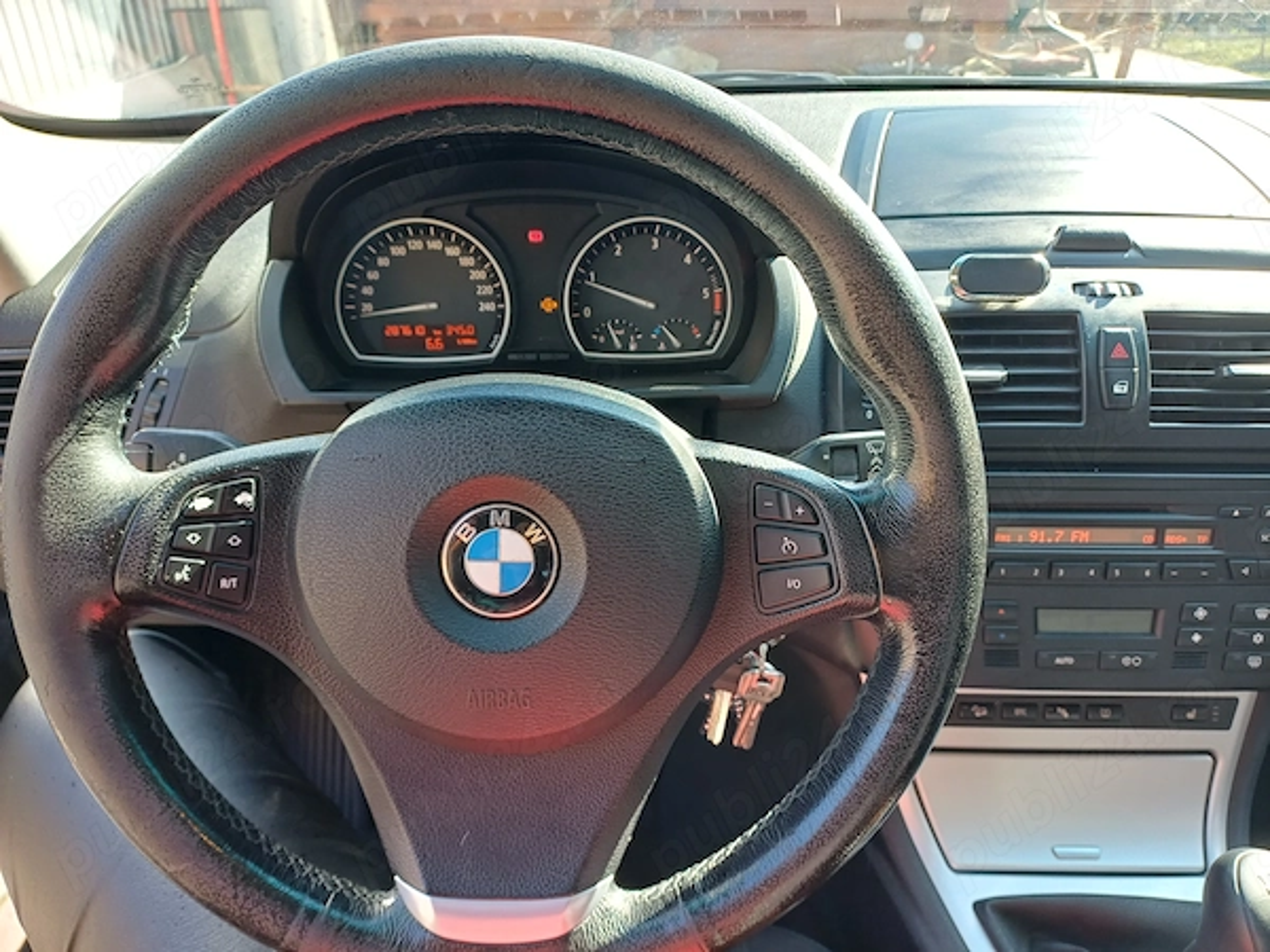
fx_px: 917
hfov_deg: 69.4
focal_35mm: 25
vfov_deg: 54.9
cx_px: 635
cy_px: 476
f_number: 1.8
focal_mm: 4.65
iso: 64
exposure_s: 1/60
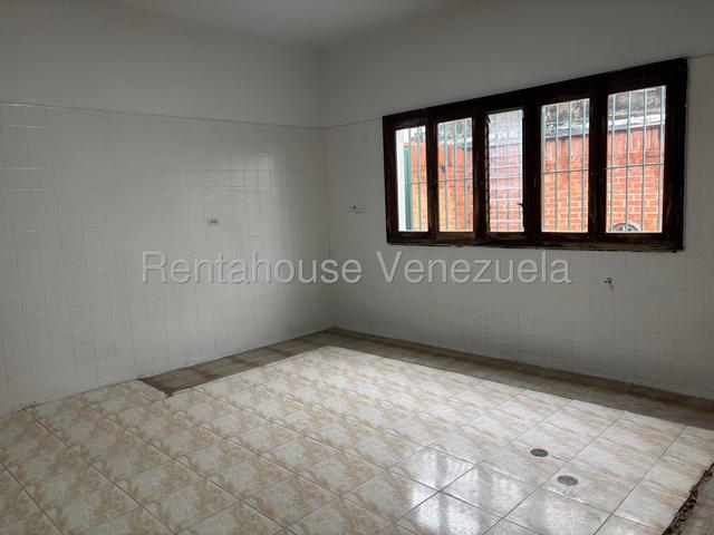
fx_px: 536
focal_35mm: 26
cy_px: 268
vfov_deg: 53.1
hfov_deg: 67.3
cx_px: 357
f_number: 1.6
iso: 100
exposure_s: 1/60
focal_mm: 5.96
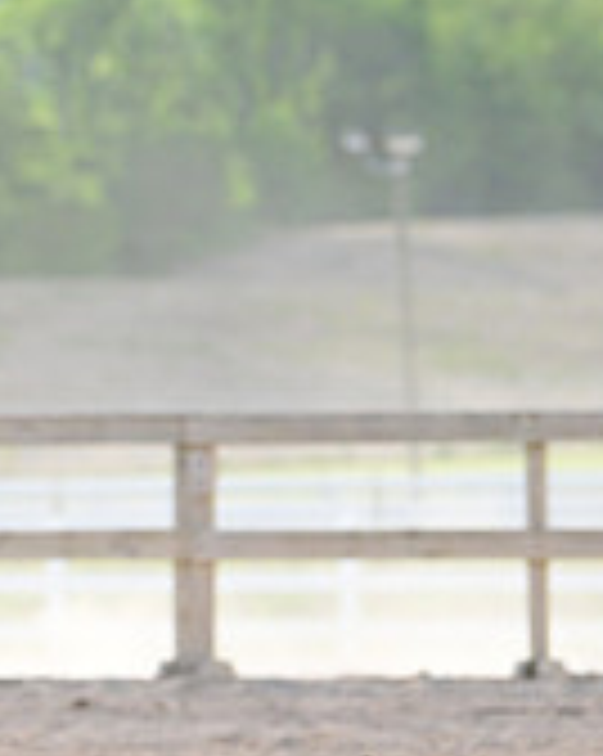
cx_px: -652
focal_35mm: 487
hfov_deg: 3.1
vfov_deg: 4.0
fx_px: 10884
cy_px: 349
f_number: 4.5
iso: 1000
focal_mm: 150
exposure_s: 1/2000
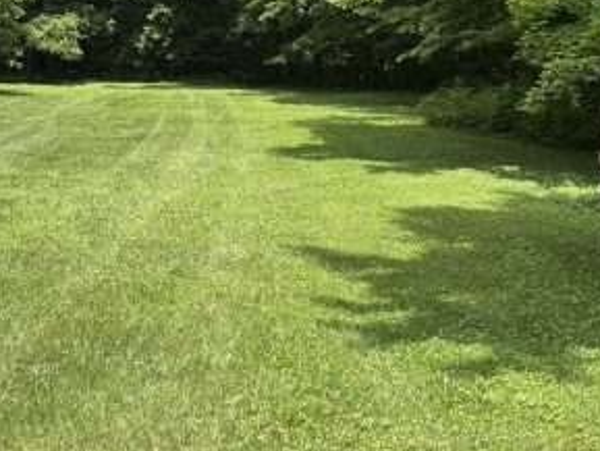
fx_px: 1040
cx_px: 221
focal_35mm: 60
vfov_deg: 24.1
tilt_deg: -0.5
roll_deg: +1.3
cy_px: 91
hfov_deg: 32.0
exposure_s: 1/1522
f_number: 1.6
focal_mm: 5.96
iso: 50
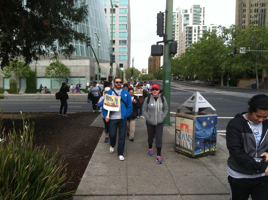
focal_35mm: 35
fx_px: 271
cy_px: 100
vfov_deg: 40.6
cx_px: 134
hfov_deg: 52.7
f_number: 2.8
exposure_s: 1/476
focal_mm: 3.85
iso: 80
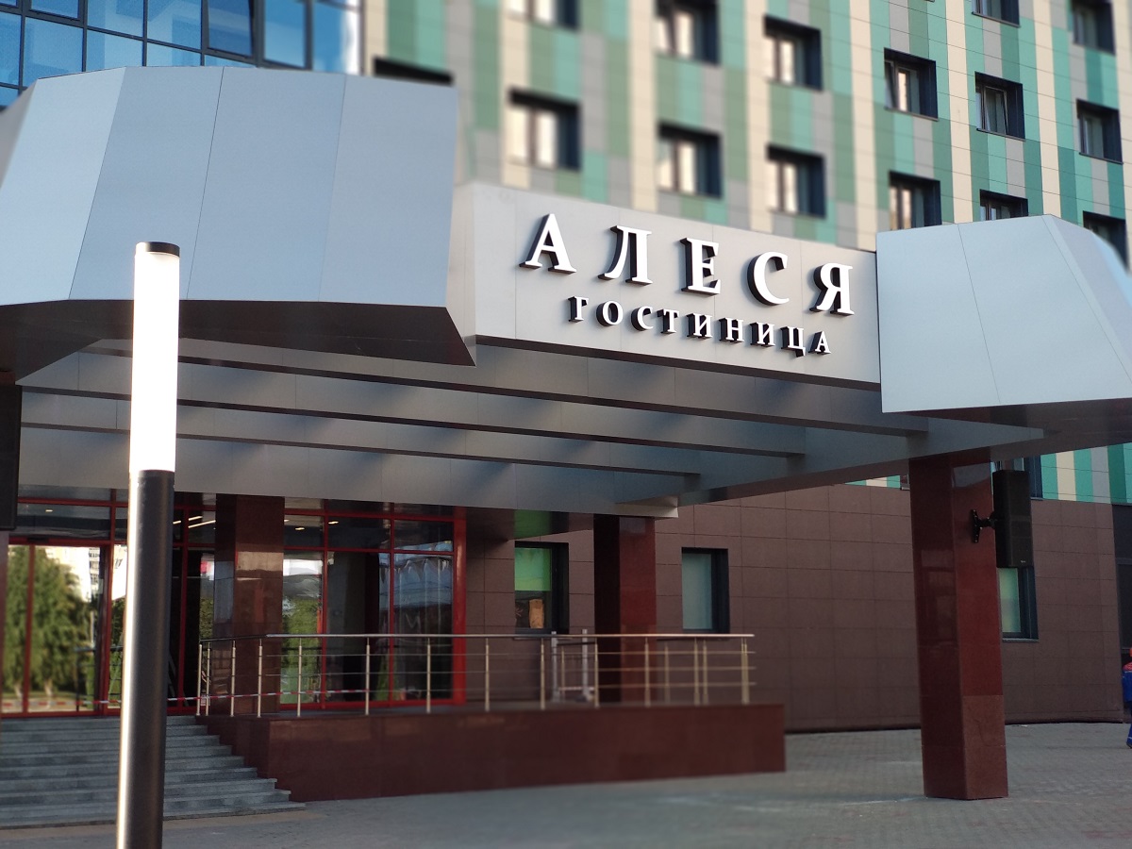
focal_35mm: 52
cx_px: 566
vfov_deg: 28.0
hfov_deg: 36.8
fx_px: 1700
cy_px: 424
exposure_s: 1/150
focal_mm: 5.99
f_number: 2.6
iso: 100
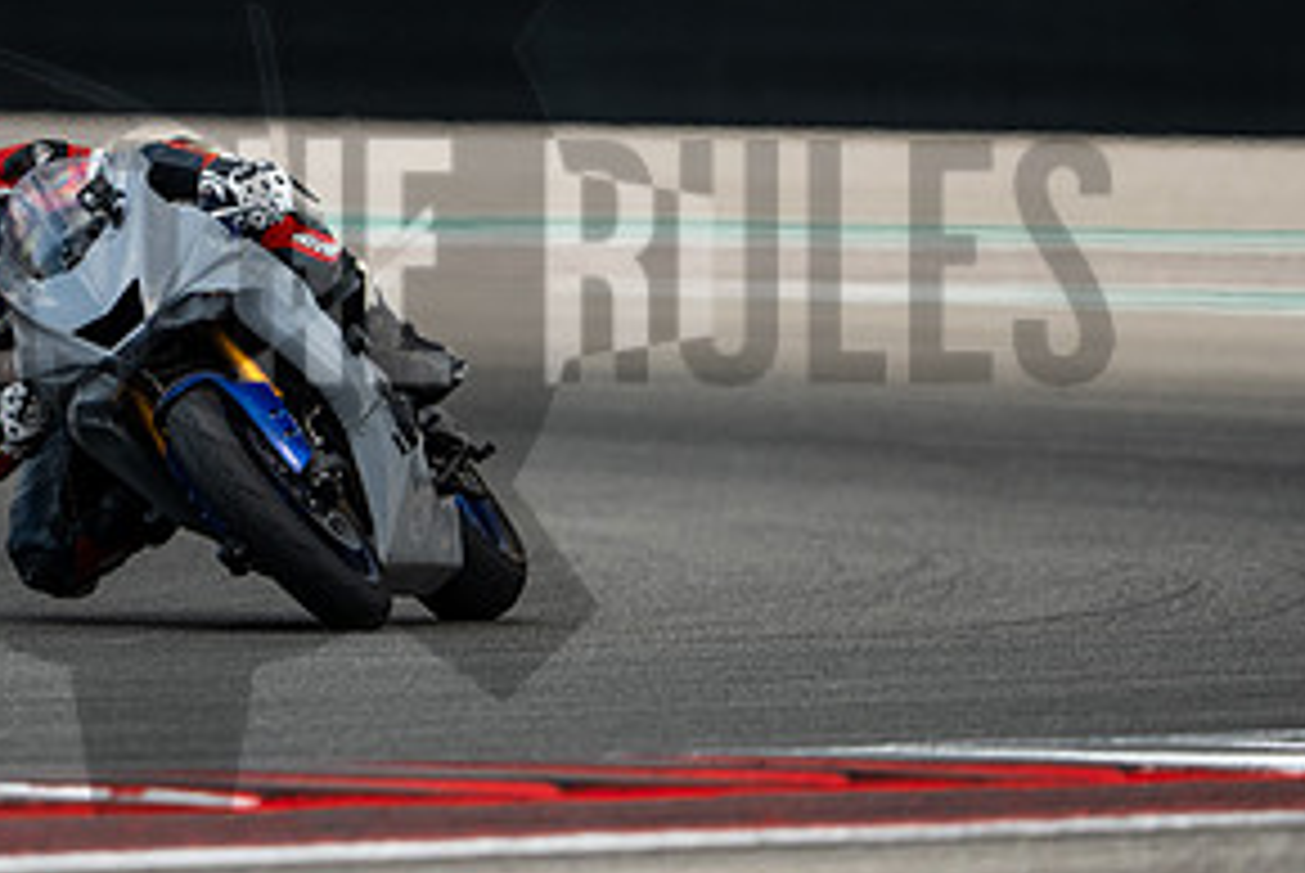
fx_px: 30444
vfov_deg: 1.6
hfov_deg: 2.5
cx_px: 162
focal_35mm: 839
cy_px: 268
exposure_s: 1/2500
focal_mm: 280
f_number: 2.8
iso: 500
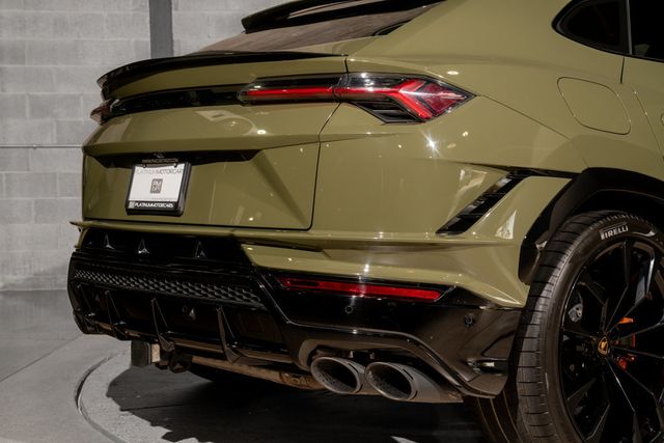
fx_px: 1015
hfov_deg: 36.2
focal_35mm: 55
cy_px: 222
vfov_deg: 24.6
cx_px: 332
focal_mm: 55
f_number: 7.1
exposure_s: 1/50
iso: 400
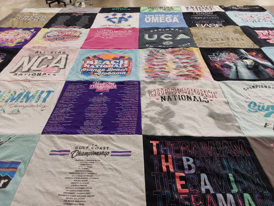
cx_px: 137
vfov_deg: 49.7
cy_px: 103
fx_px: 222
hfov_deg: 63.4
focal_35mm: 28
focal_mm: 2.91
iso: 80
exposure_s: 1/50
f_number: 1.9
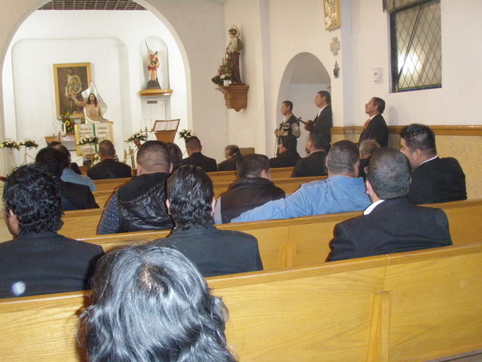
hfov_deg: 49.0
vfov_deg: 37.7
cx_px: 241
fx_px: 529
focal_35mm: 38
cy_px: 181
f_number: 3.5
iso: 500
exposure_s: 1/30
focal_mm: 6.7
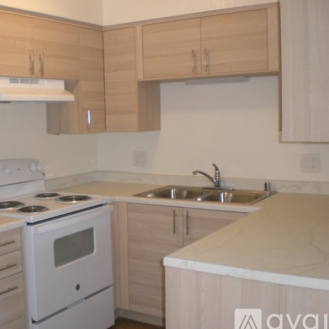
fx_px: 495
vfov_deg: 36.8
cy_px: 167
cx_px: 119
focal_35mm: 46
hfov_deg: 36.5
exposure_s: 1/60
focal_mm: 6.3
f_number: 3.1
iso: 200
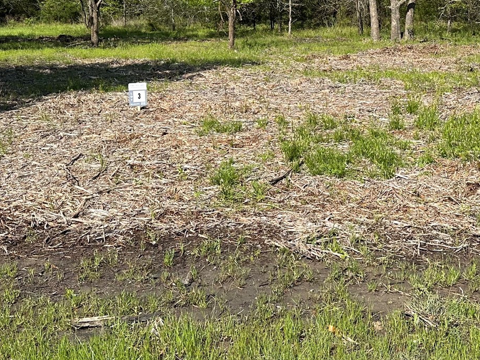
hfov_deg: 35.4
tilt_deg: -2.4
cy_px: 51
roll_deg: +1.5
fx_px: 749
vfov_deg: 26.3
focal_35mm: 54
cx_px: 284
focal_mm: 6.86
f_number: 1.78
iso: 80
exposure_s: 1/3356
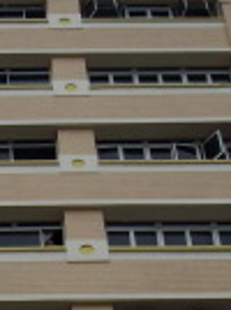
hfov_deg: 9.6
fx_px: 1357
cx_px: -12
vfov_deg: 12.9
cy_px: 291
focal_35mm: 152
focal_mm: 6.2
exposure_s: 1/250
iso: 80
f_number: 5.6
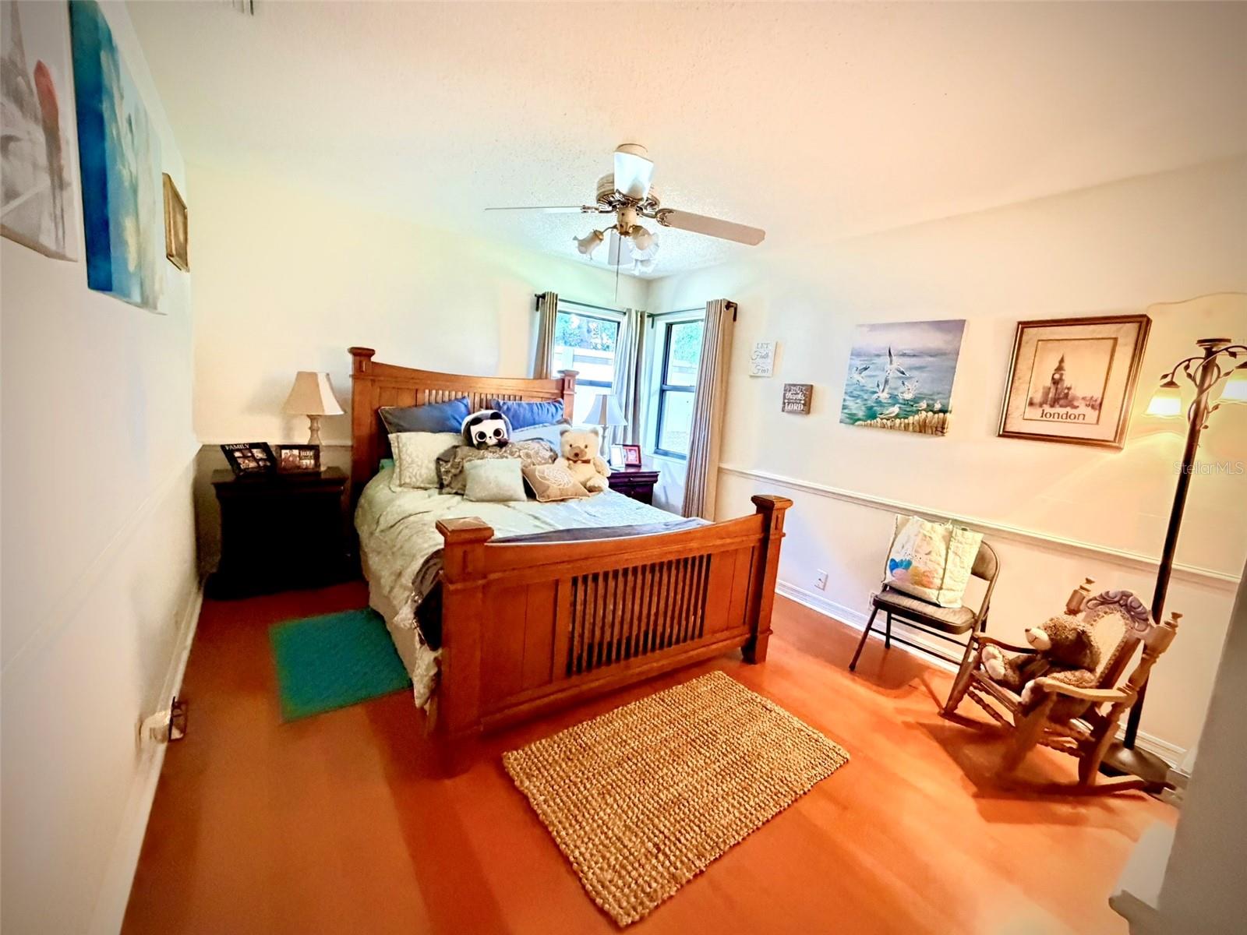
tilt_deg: -8.4
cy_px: 468
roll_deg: -4.3
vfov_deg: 85.7
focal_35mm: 14
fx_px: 504
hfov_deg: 102.1
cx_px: 624
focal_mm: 2.22
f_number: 2.2
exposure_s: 1/60
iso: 1000
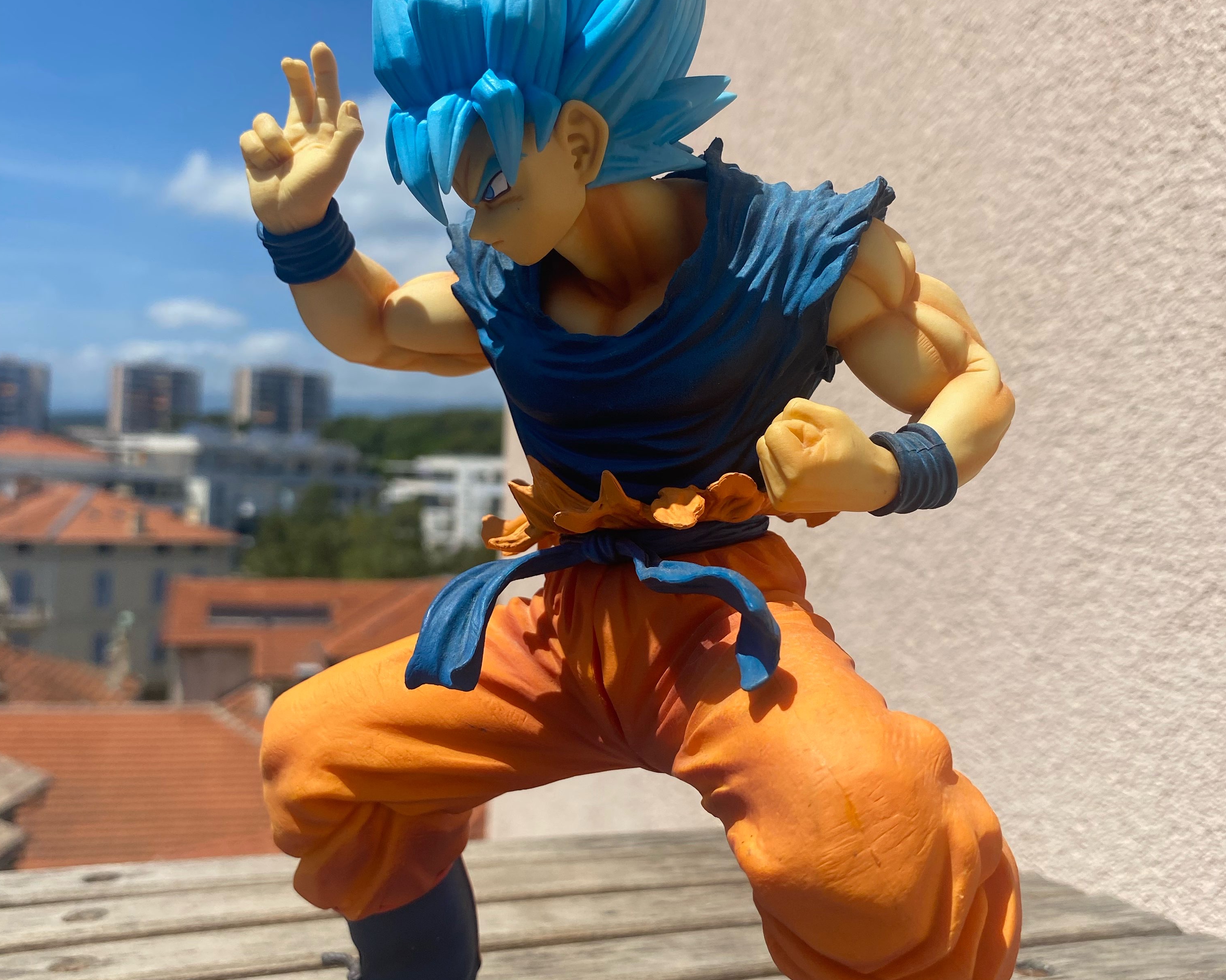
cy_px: 503
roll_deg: -3.0
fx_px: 1234
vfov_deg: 43.4
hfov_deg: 52.8
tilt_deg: +0.5
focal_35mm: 34
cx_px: 614
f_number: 1.8
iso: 32
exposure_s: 1/4115
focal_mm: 4.25
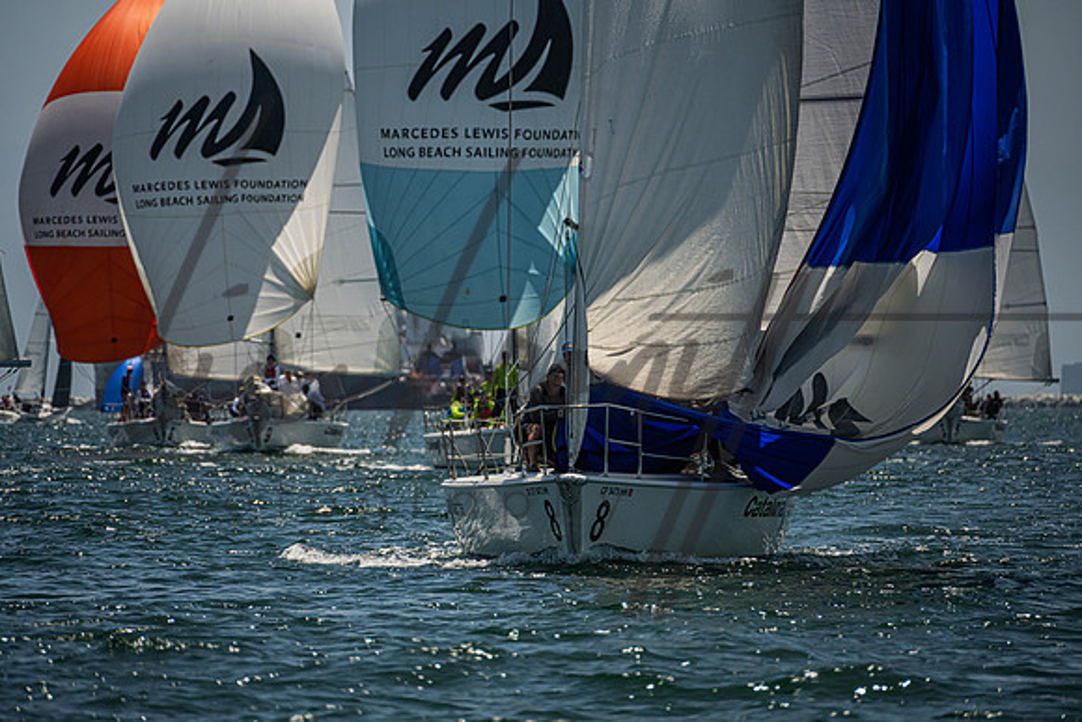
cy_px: 361
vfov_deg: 3.4
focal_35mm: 410
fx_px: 12313
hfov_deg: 5.0
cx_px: 541
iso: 400
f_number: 8
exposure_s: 1/3200
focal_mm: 400
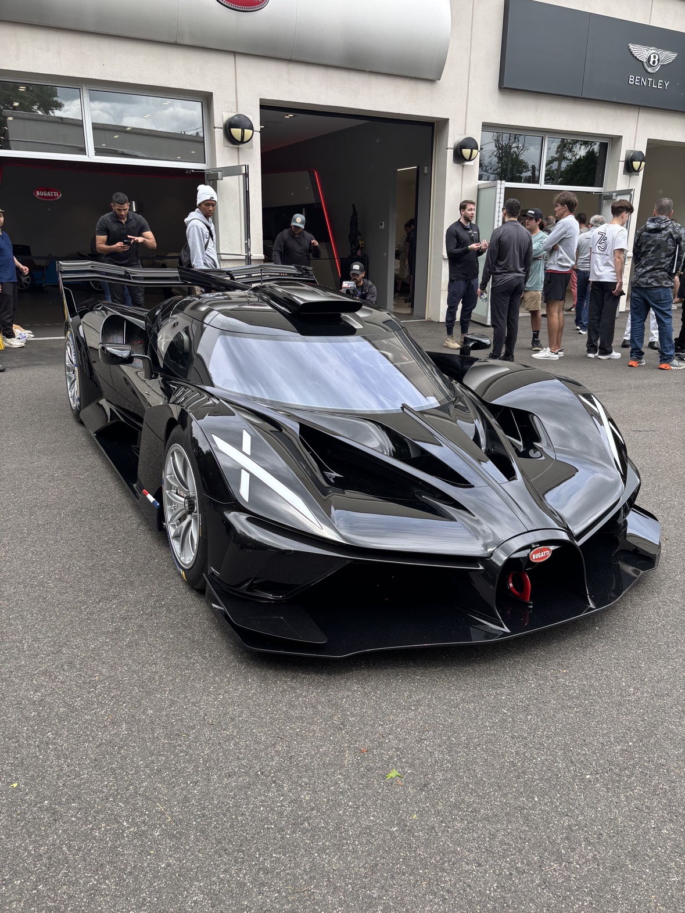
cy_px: 456
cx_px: 342
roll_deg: -0.5
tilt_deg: -16.9
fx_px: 686
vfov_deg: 67.3
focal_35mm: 26
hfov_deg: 53.1
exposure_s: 1/711
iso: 50
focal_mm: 5.96
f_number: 1.6
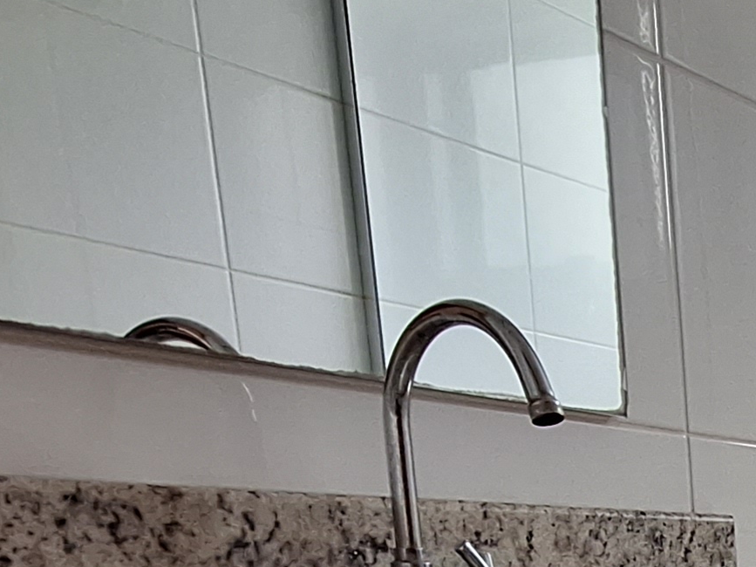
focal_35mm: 60
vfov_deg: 19.9
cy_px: 925
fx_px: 1310
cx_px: 1209
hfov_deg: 23.6
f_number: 2.2
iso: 80
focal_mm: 1.74
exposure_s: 1/50
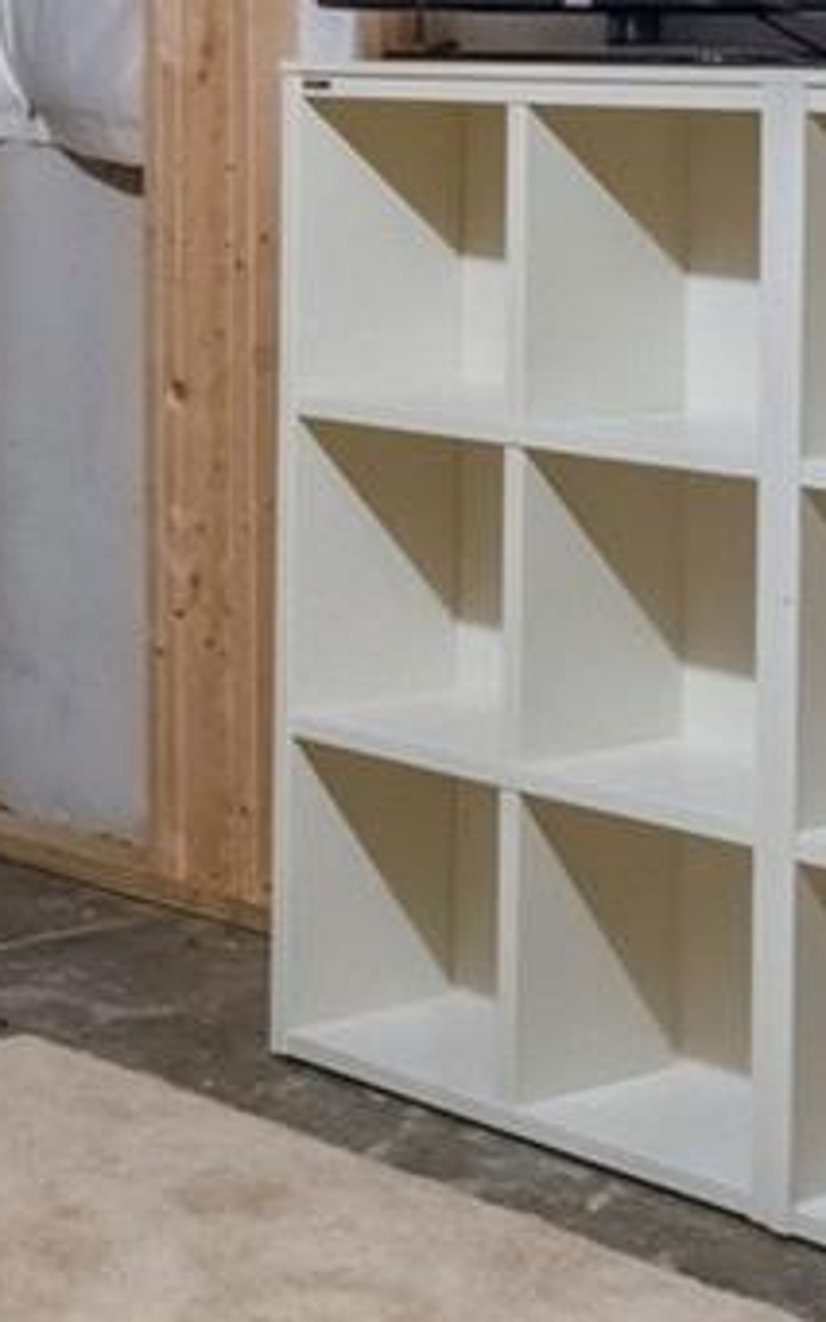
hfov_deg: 13.3
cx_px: 256
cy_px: 10
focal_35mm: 98
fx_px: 3531
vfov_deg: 20.5
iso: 1250
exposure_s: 2
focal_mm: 10.6
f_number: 8
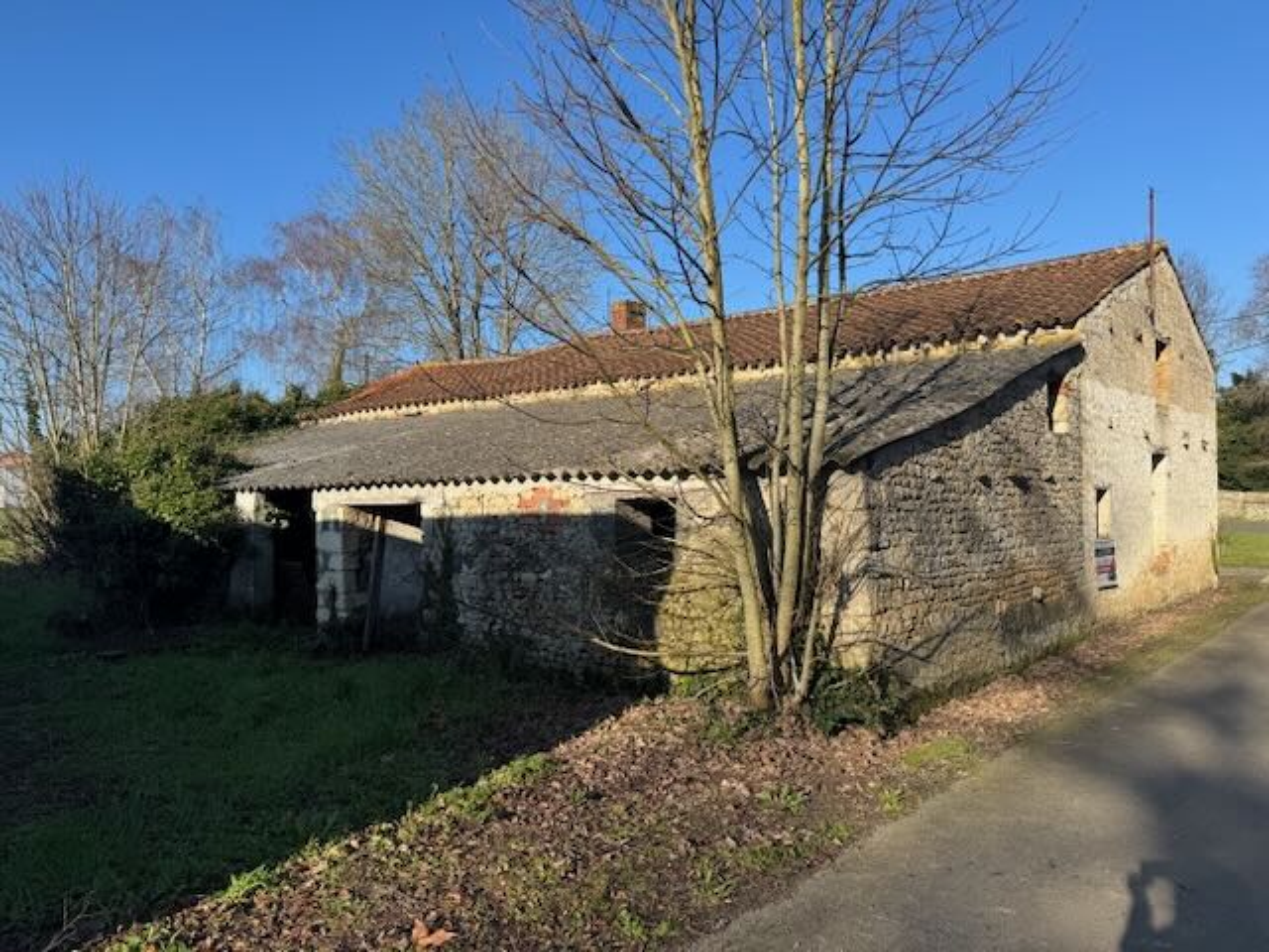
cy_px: 476
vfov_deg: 56.8
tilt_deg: +0.8
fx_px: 880
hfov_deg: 71.6
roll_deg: +1.1
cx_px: 634
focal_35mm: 24
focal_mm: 6.76
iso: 80
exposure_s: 1/2710
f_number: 1.78
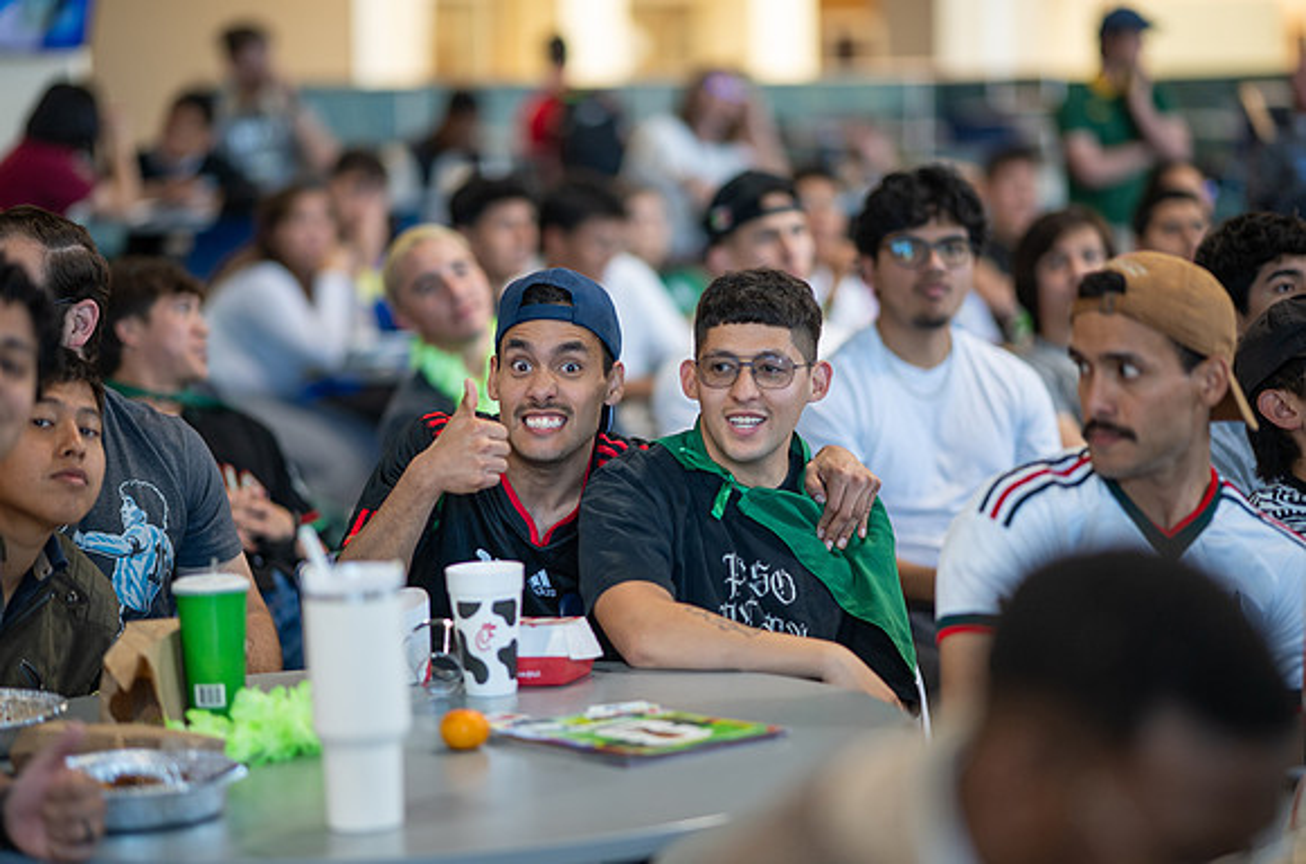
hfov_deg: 17.6
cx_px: 656
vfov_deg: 11.7
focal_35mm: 117
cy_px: 433
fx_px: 4226
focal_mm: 105
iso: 400
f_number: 1.4
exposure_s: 1/200
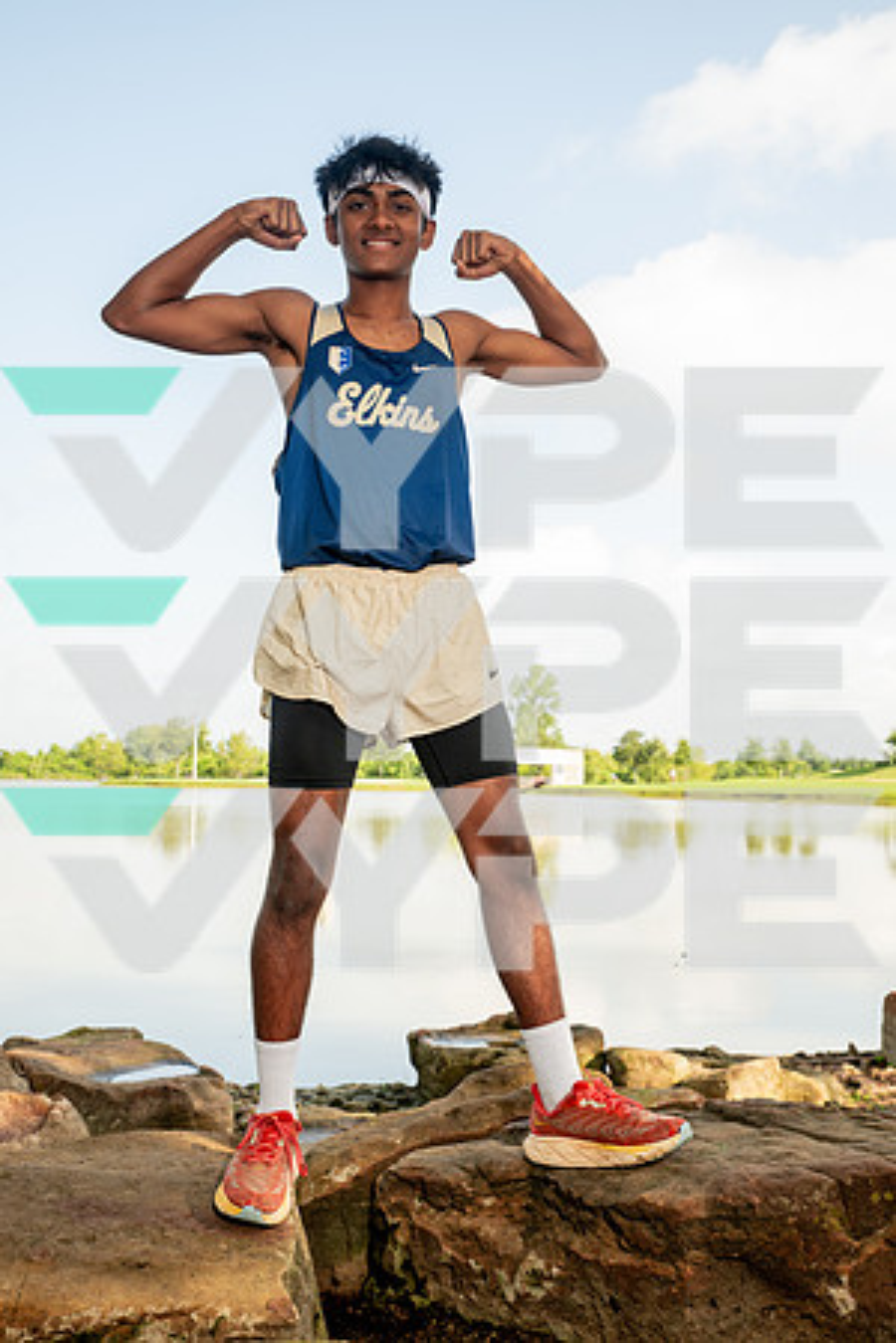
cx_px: 448
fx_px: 1493
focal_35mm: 40
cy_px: 672
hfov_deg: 33.4
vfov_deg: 48.5
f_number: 7.1
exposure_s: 1/200
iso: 200
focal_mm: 40
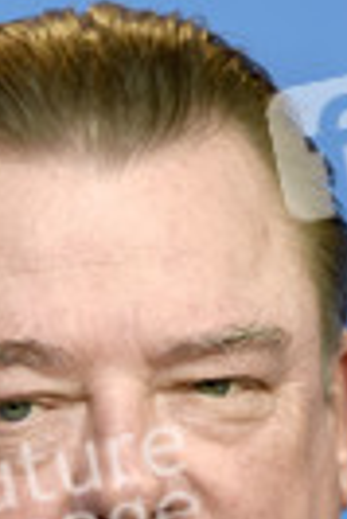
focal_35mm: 765
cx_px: 113
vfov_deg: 2.7
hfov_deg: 1.8
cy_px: 714
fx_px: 11031
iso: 640
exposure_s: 1/400
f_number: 3.2
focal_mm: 170
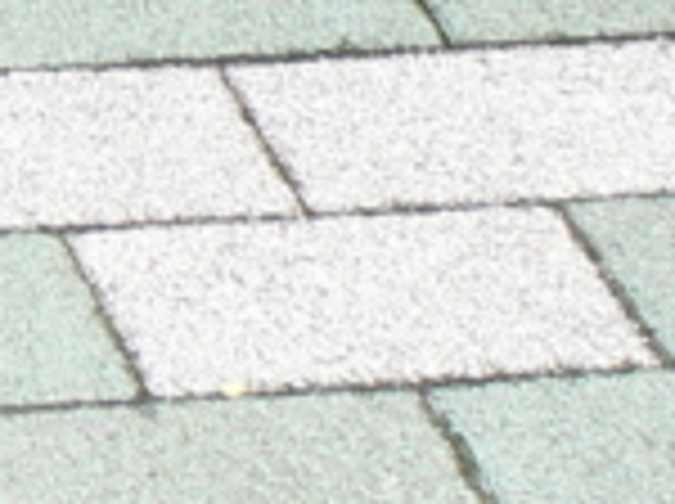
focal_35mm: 246
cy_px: -819
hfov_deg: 7.1
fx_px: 4789
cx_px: -1440
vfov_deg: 5.7
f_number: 5.6
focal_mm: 6
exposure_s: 1/200
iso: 80
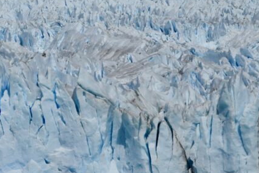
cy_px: -13
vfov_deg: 6.6
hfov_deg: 9.9
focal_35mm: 206
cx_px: 28
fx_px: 1482
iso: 200
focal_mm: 85
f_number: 14
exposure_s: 1/800
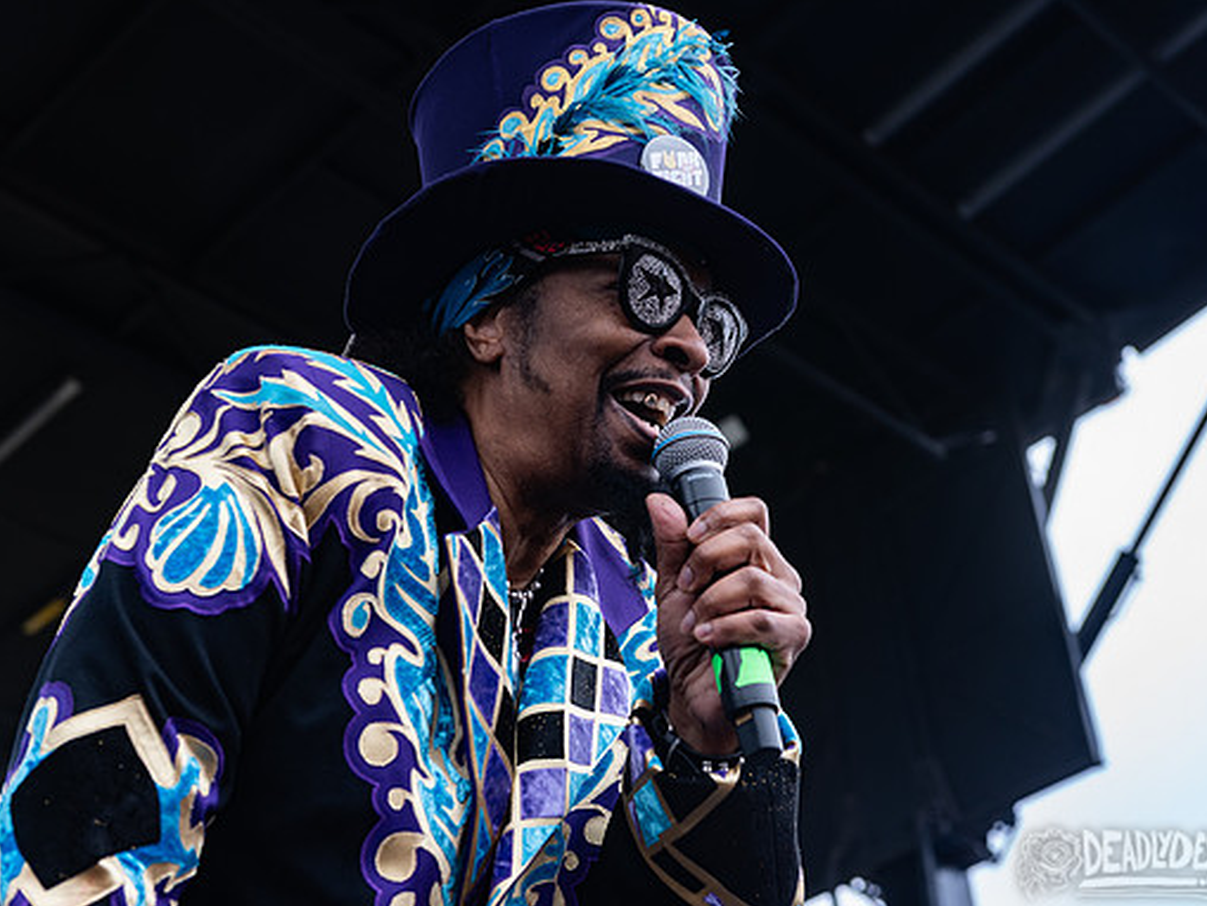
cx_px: 612
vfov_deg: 25.7
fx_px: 1988
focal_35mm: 57
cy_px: 454
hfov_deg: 33.8
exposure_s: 1/200
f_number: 4
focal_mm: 52
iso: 400
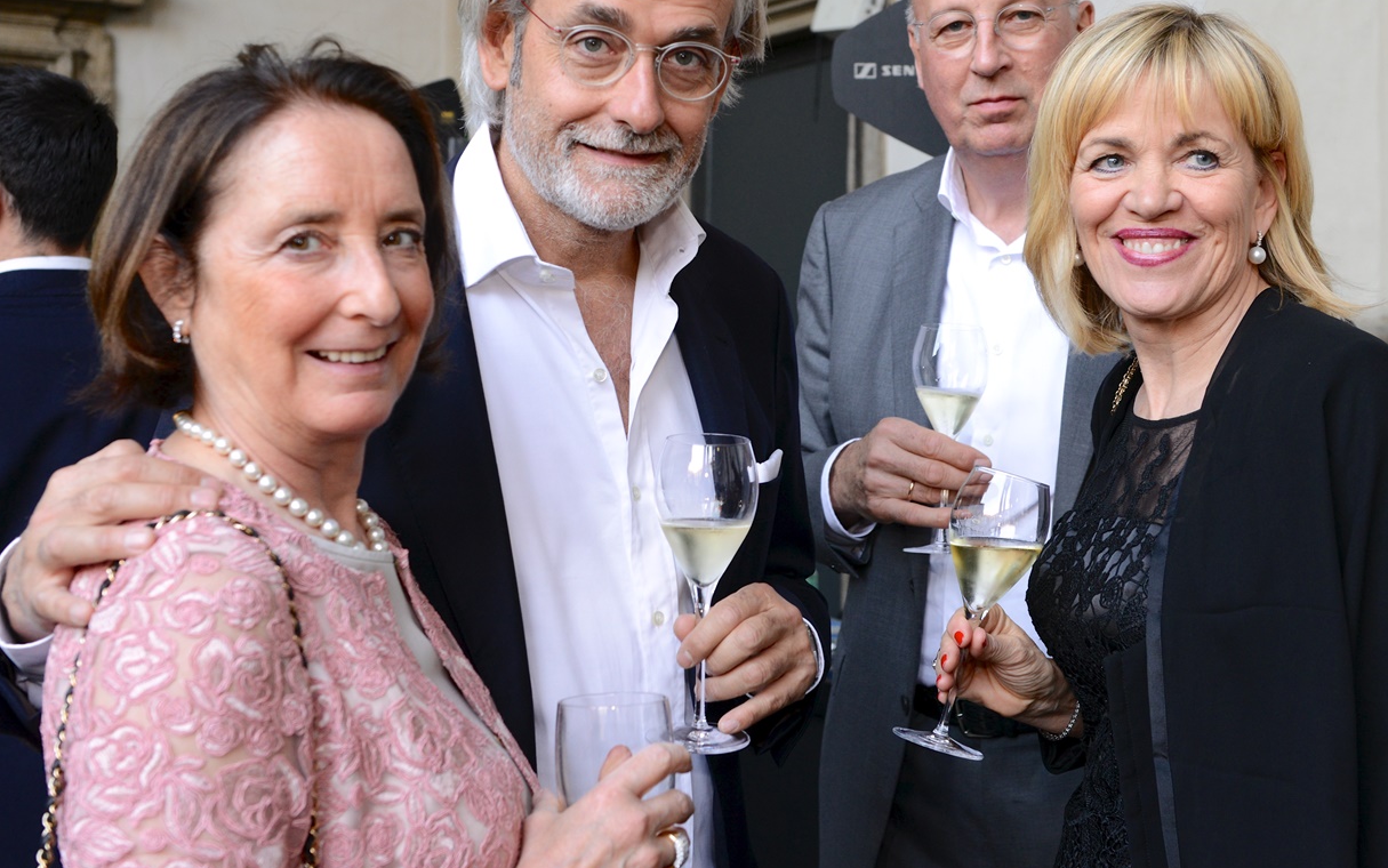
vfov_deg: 25.3
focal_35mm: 51
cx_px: 713
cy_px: 306
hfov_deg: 39.6
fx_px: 1930
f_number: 4
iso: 1000
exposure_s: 1/60
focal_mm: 38
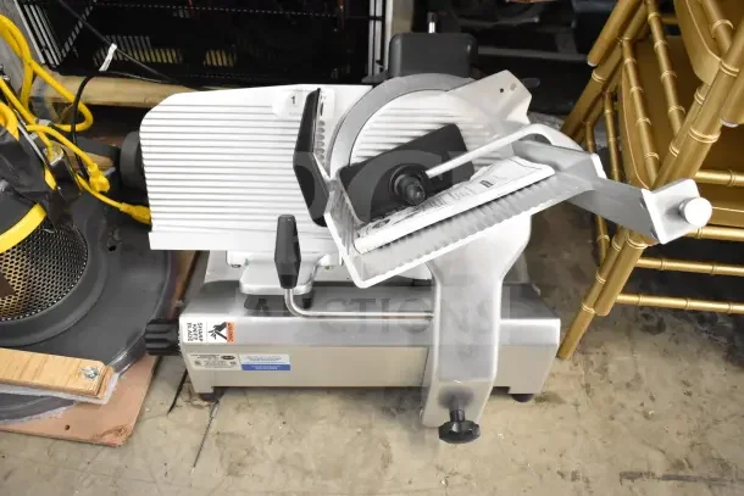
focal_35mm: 30
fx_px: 620
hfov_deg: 61.9
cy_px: 248
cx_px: 372
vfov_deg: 43.6
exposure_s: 1/30
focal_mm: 20
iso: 3200
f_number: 3.8
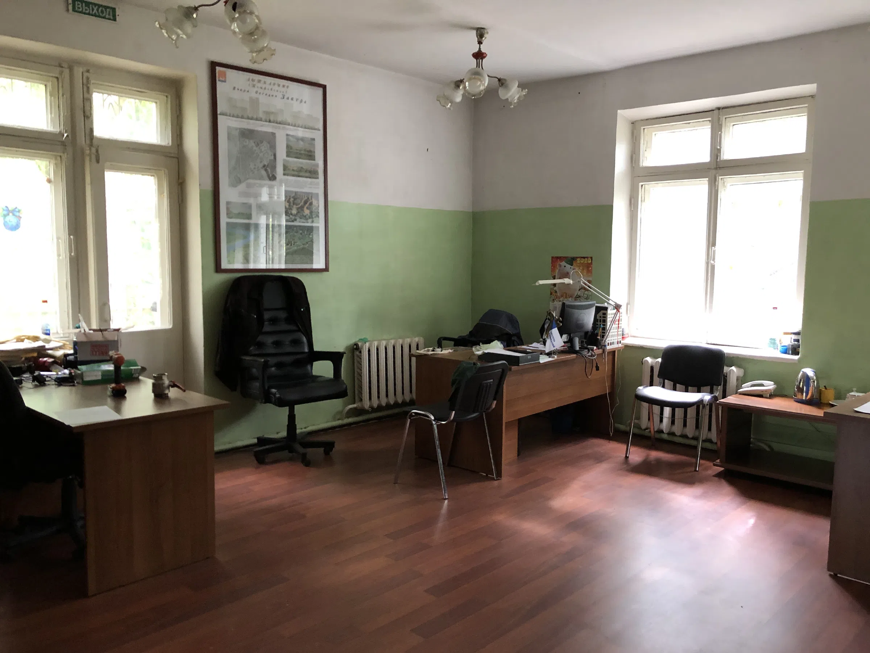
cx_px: 435
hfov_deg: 63.4
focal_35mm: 28
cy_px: 326
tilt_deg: -5.2
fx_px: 704
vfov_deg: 49.7
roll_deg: -0.6
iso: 80
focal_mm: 4
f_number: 1.8
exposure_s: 1/17
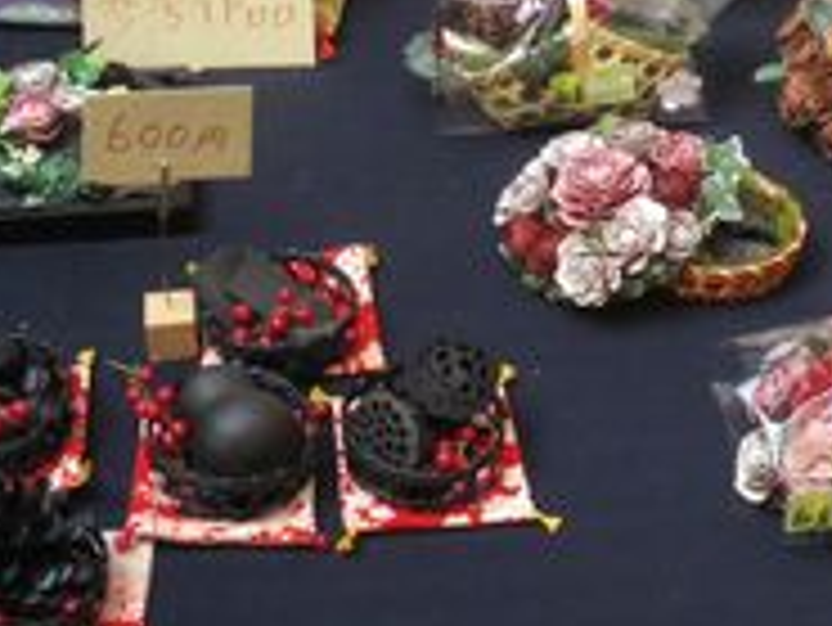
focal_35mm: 68
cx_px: 607
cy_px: 146
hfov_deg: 28.2
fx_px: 1635
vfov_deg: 21.4
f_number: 3.5
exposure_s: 1/50
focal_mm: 6.3
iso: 400
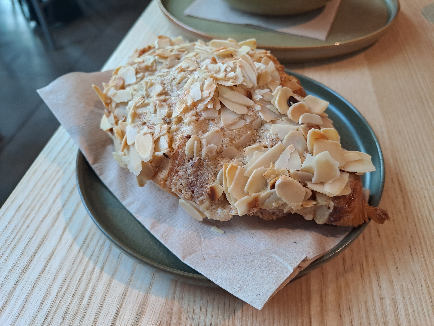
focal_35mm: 25
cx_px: 217
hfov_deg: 69.4
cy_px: 163
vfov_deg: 54.9
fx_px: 313
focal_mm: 4.65
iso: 80
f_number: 1.8
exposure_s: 1/50
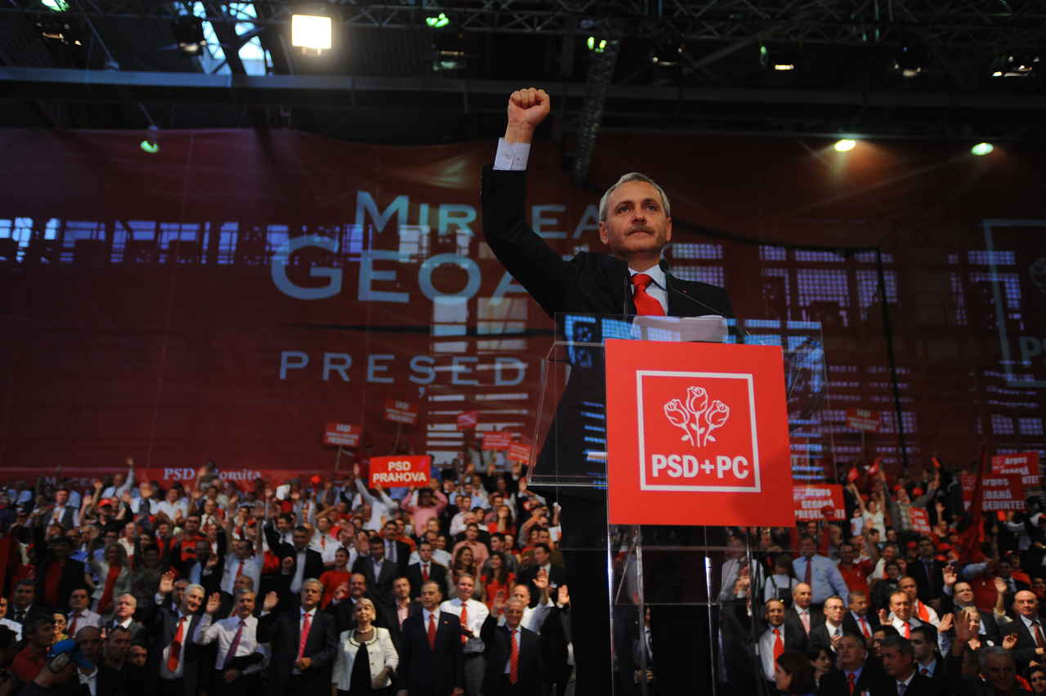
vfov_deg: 37.8
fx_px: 1016
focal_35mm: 35
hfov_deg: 54.5
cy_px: 348
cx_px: 523
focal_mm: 35
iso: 800
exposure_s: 1/250
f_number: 2.8
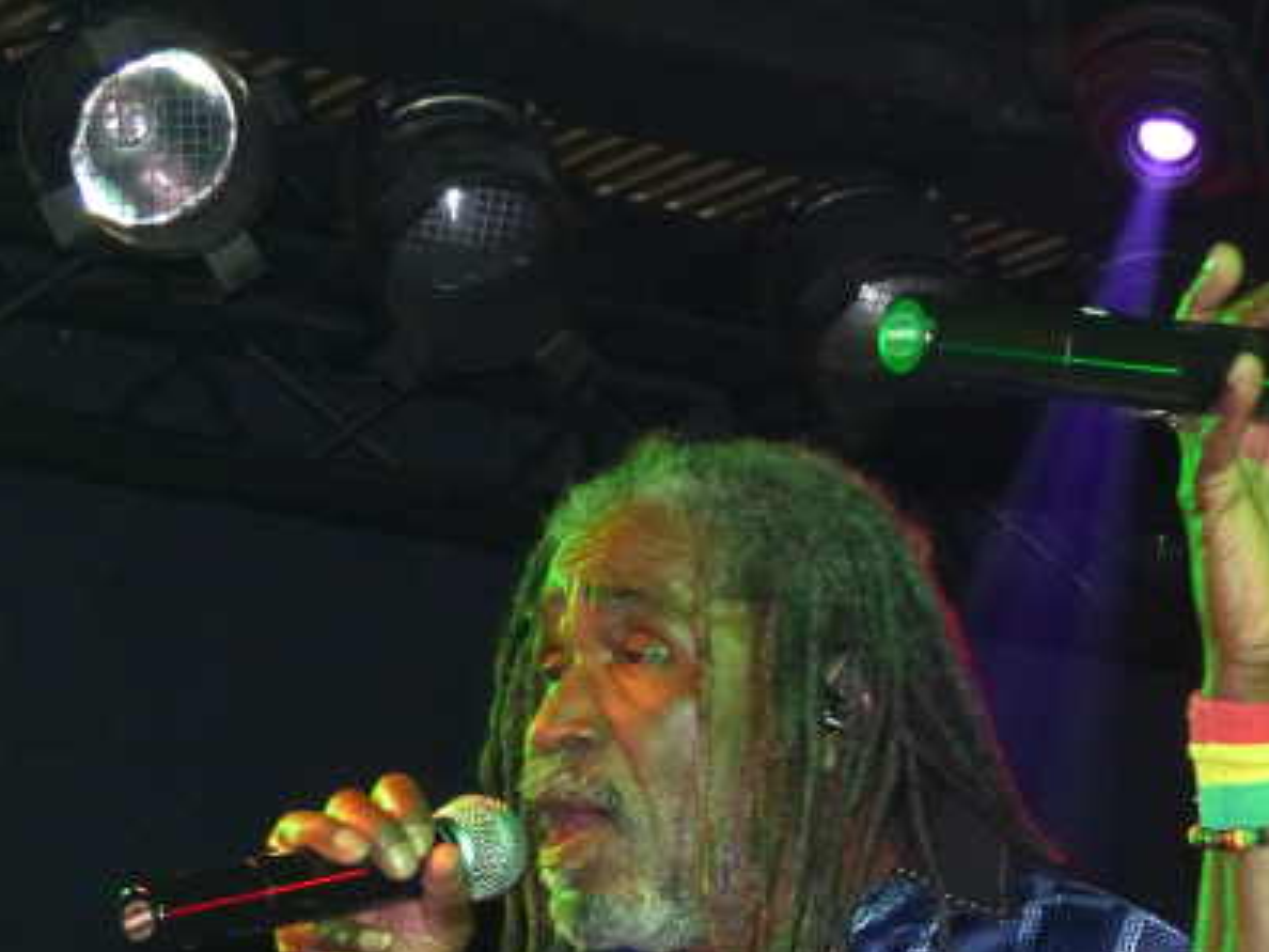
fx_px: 5829
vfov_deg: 9.3
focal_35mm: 159
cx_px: 1215
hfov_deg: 12.3
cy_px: 942
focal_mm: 11.4
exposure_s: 1/60
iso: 400
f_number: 2.8
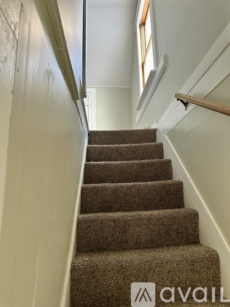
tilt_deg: +11.5
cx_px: 115
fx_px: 213
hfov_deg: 56.8
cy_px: 154
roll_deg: +0.5
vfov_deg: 71.6
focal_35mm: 24
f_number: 1.78
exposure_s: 1/62
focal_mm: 6.86
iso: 250
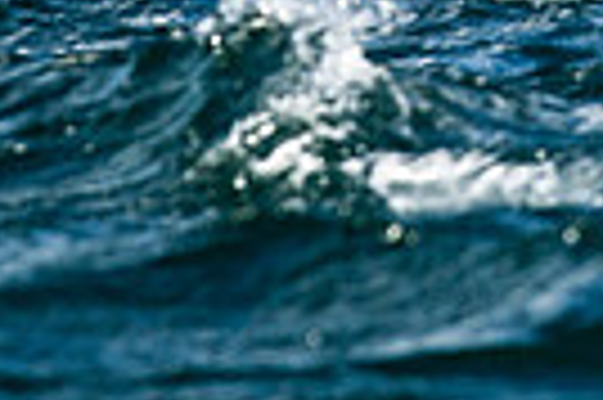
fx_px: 13869
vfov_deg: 1.7
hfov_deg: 2.5
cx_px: 558
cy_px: -303
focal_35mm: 829
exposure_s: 1/3200
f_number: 5.6
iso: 500
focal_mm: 175
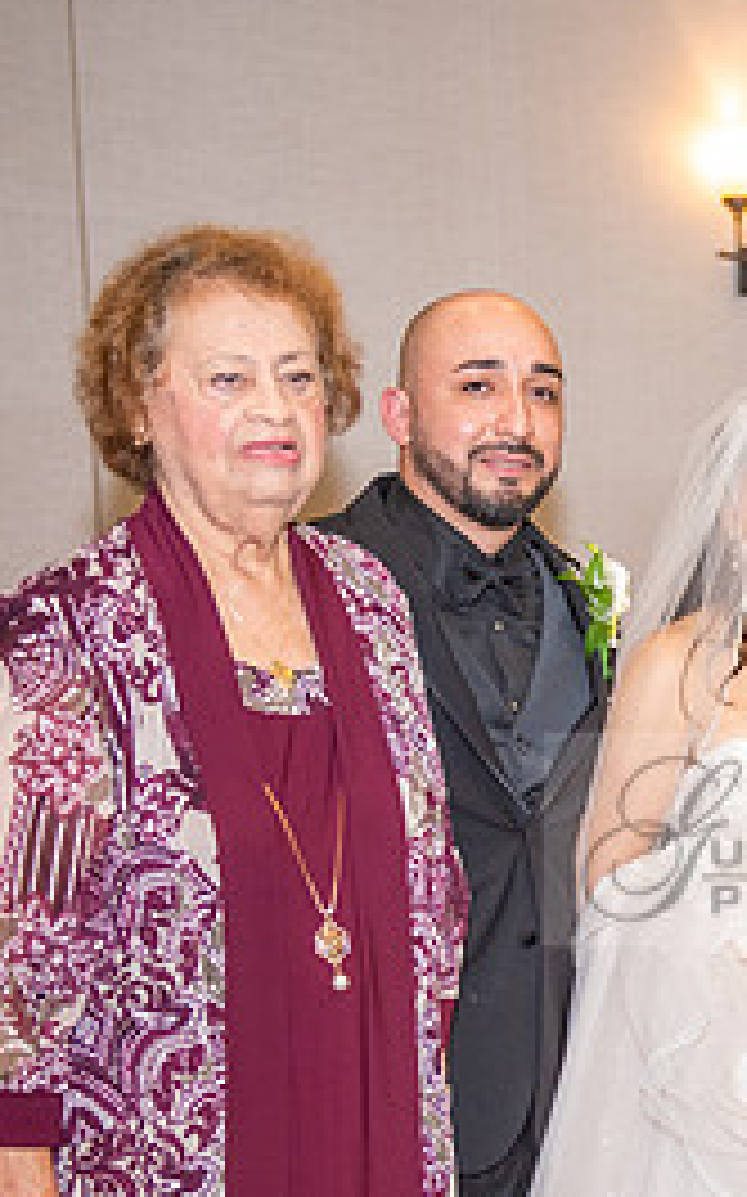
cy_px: 839
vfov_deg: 23.2
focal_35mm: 89
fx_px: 2902
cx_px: 936
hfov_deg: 14.1
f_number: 2.8
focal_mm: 40
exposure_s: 1/200
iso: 1600
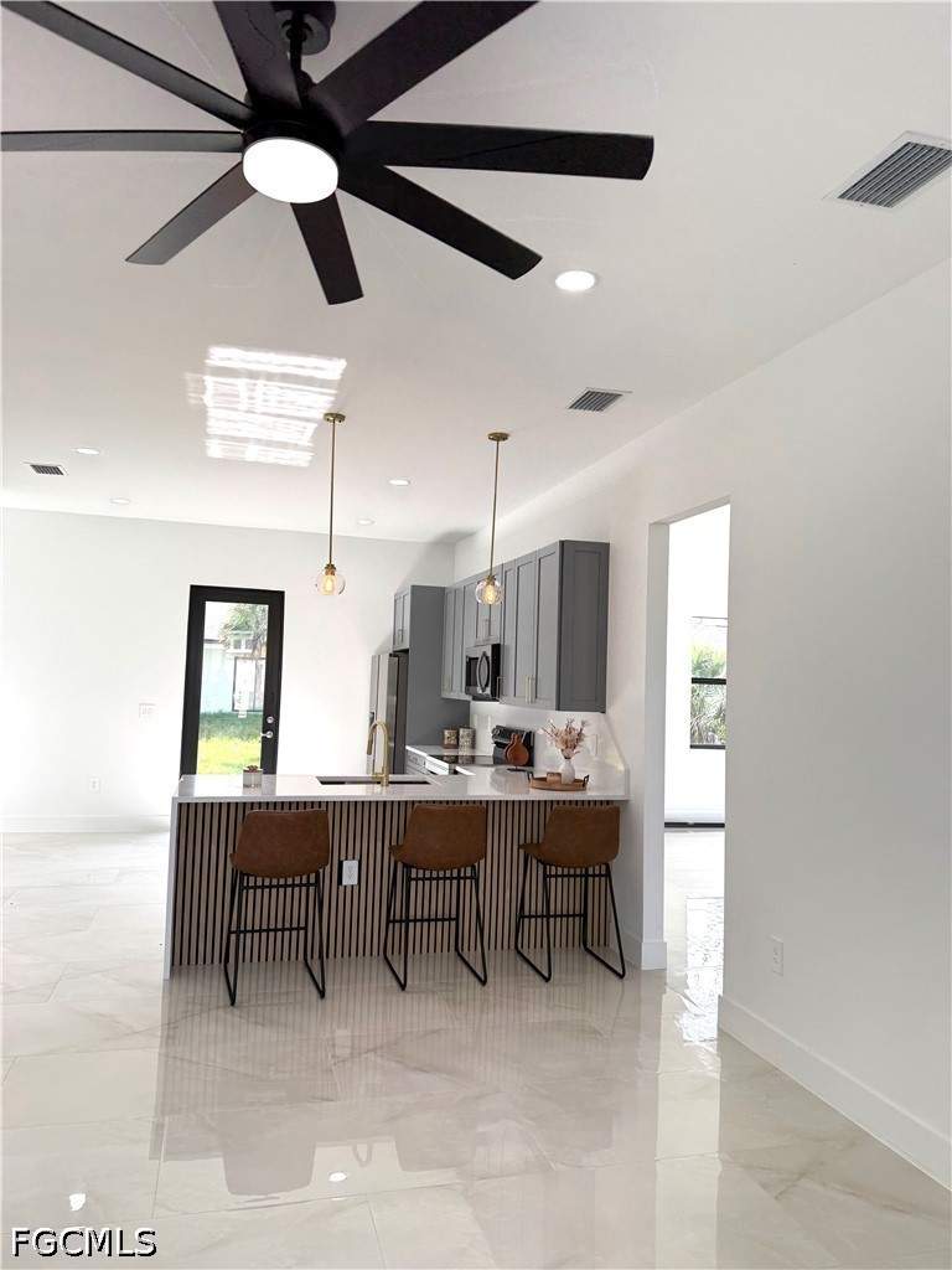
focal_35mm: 24
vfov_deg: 71.6
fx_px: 880
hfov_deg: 56.8
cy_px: 635
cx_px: 476
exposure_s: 1/358
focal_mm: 6.76
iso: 80
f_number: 1.78
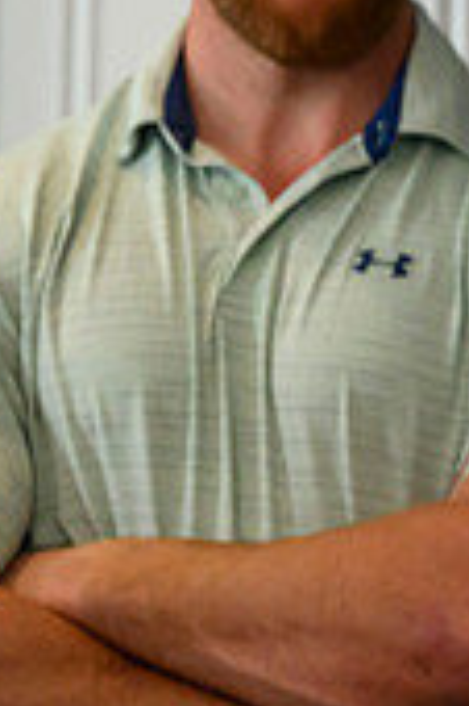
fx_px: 9359
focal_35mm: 478
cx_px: 1042
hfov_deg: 2.8
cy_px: 189
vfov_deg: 4.3
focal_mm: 140
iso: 5000
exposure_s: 1/500
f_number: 4
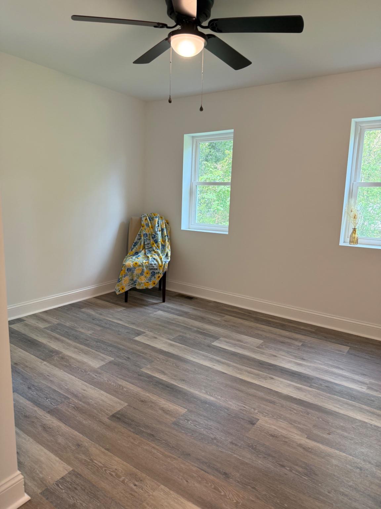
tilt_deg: -9.9
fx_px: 352
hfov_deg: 56.8
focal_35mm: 24
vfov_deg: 71.6
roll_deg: -2.5
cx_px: 190
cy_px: 254
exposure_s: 1/60
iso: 160
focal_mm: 6.76
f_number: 1.78
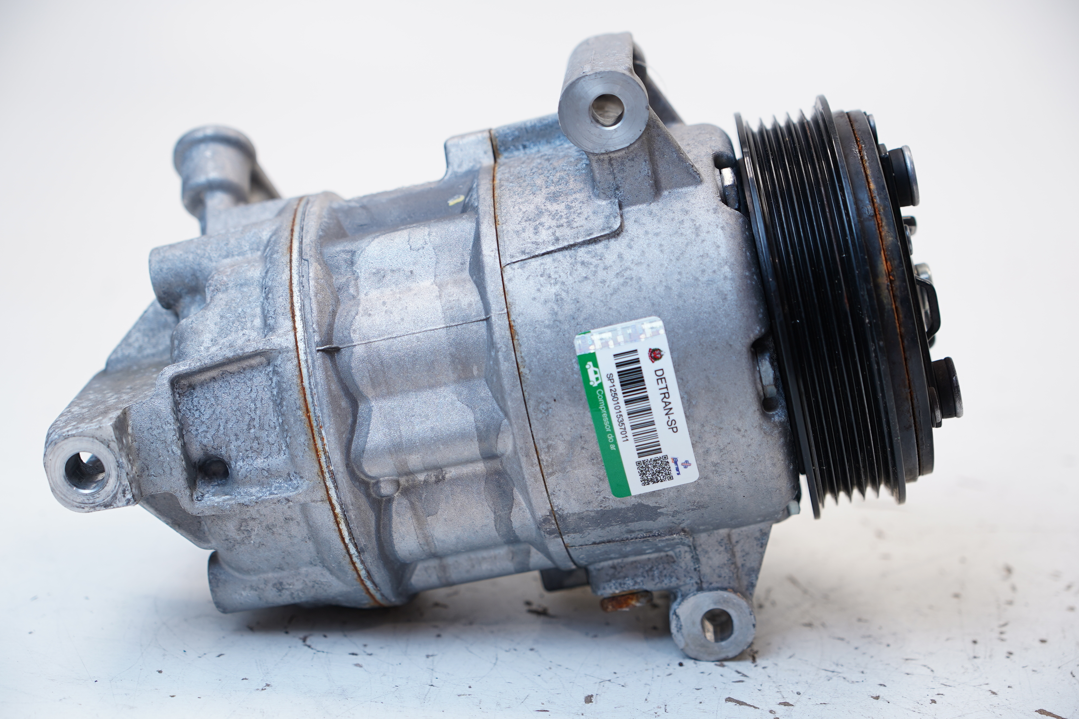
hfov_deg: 30.5
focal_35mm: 66
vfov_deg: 20.6
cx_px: 540
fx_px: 1978
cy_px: 360
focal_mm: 44
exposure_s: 1/60
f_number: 3.2
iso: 100
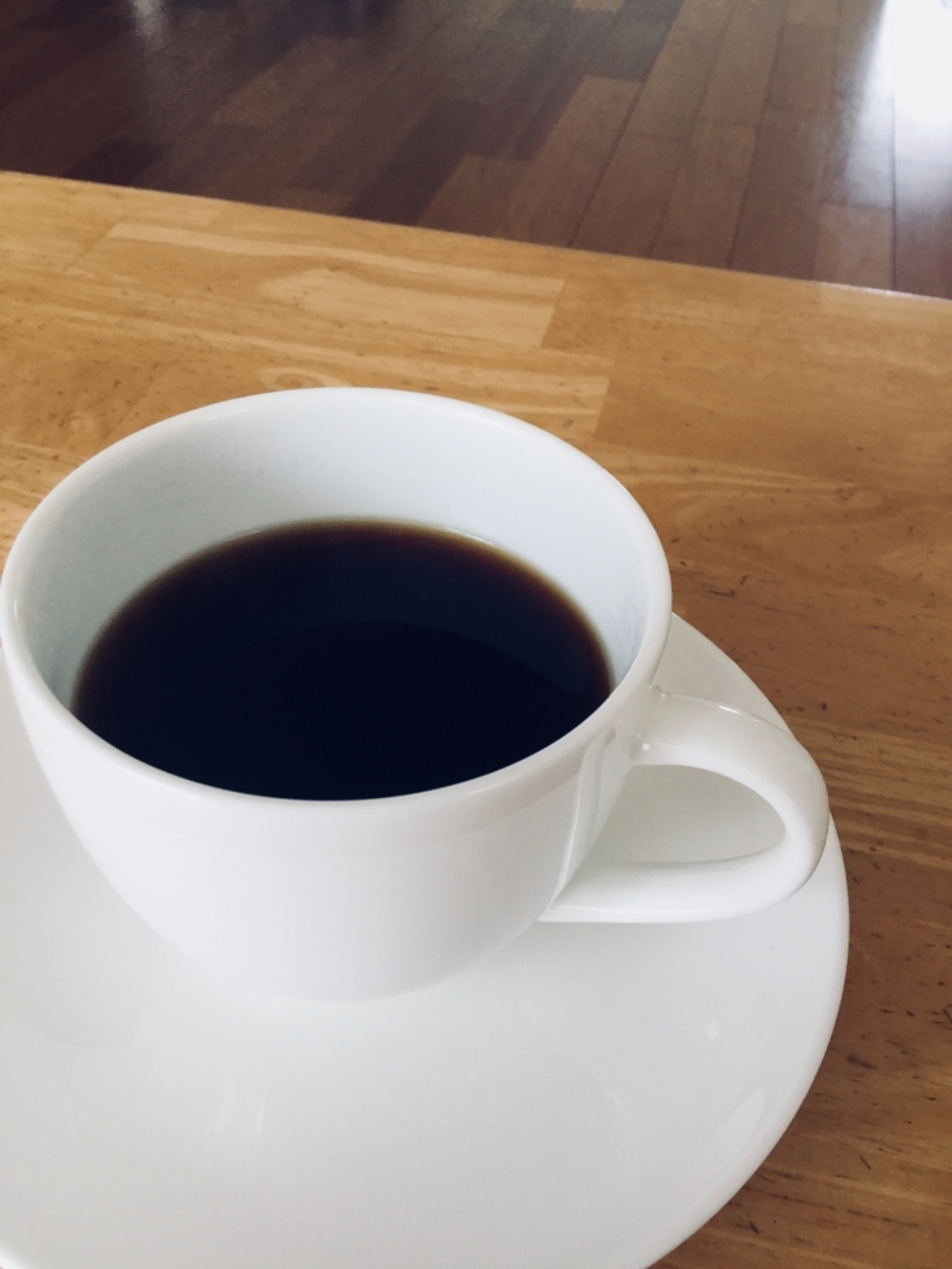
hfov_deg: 45.4
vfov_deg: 58.4
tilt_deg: -45.0
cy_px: 634
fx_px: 1137
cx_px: 476
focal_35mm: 31
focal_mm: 3.3
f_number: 2.4
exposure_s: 1/30
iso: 50
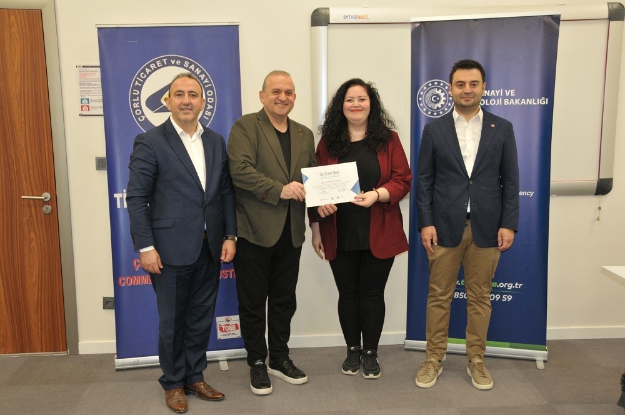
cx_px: 312
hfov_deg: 48.0
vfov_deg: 32.9
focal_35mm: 40
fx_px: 702
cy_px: 208
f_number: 4.5
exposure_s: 1/60
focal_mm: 27
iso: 640
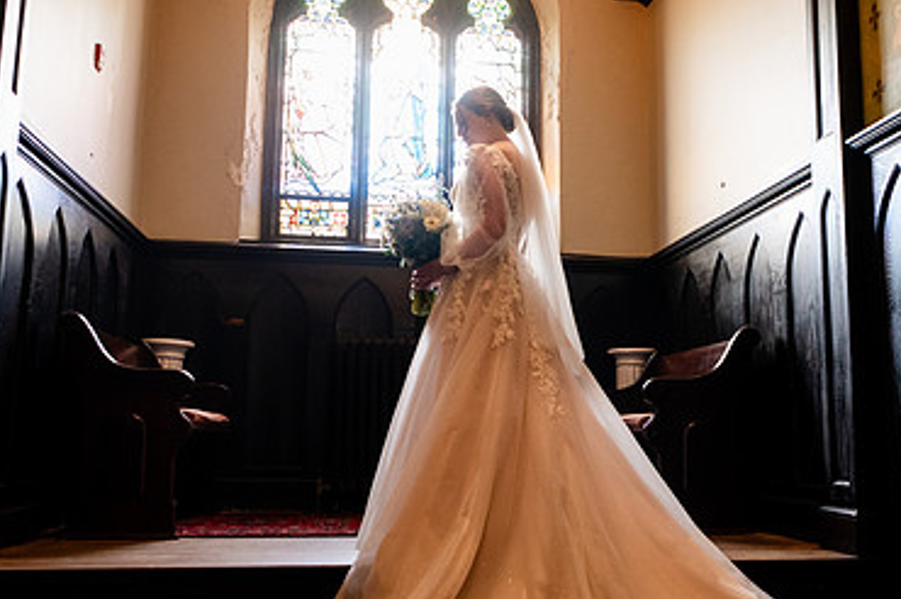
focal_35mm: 38
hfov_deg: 50.7
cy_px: 291
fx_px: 950
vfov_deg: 35.0
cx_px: 489
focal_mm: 24
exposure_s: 1/100
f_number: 2.8
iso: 4000
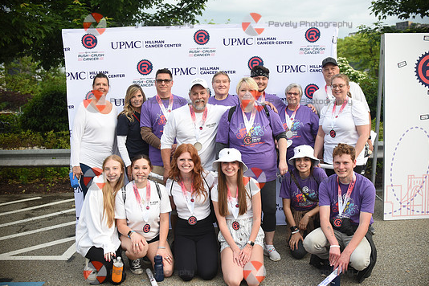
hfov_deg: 50.7
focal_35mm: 38
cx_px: 225
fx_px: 453
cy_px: 152
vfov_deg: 35.0
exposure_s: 1/250
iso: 1100
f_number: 5.6
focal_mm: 35
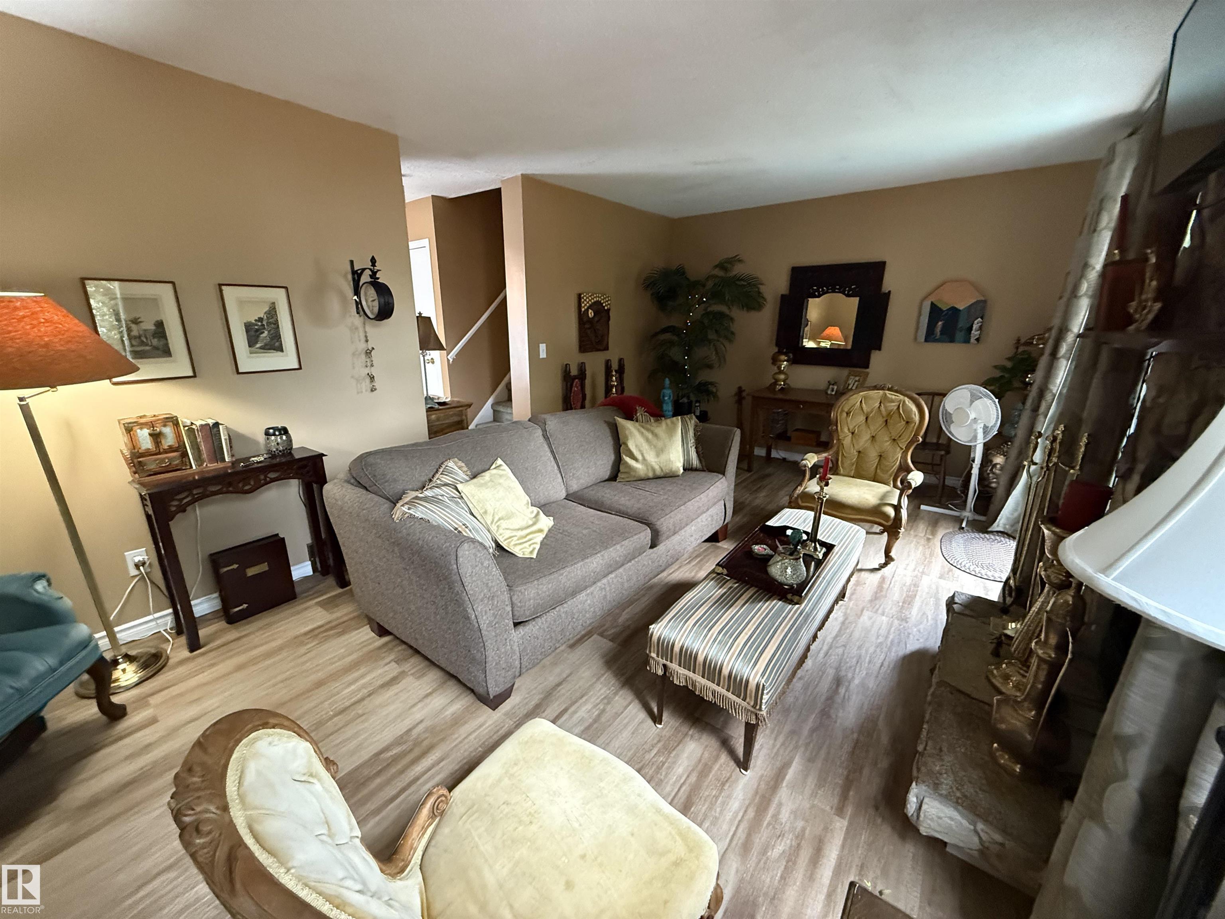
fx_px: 495
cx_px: 612
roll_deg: -0.4
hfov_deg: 102.1
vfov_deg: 85.7
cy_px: 460
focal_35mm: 14
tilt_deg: -15.7
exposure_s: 1/60
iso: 800
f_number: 2.2
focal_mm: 2.22
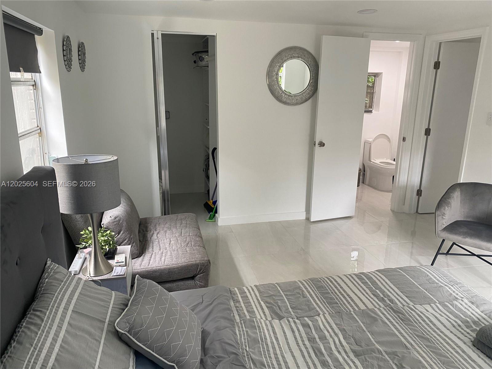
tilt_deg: -15.9
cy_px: 184
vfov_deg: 53.1
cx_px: 246
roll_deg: -0.8
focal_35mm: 26
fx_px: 370
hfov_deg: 67.3
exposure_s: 1/96
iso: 125
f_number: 1.8
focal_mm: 4.25
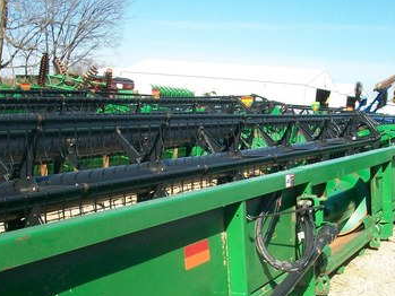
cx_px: 223
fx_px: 605
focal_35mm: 53
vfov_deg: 27.4
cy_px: 188
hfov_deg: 36.1
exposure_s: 1/250
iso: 80
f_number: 5.5
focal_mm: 5.7
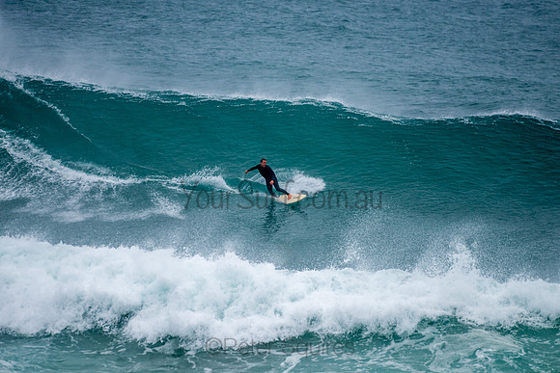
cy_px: 172
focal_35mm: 613
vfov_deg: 2.2
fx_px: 9540
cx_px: 269
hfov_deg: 3.4
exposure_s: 1/1250
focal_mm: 500
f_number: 5.6
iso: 220
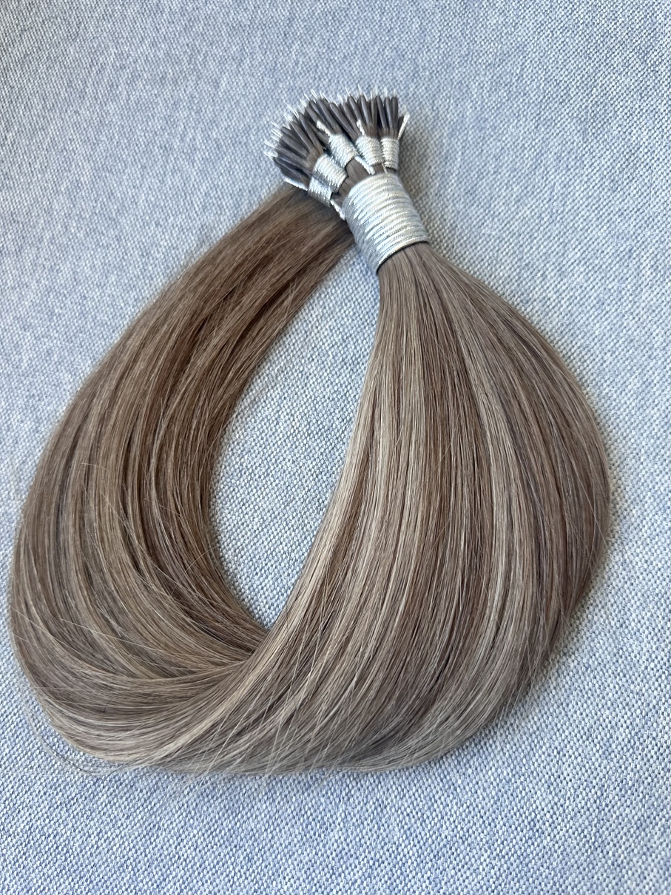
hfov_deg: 56.8
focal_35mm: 24
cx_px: 336
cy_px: 448
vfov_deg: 71.6
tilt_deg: -77.8
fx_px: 621
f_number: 1.78
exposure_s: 1/121
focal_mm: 6.86
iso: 125
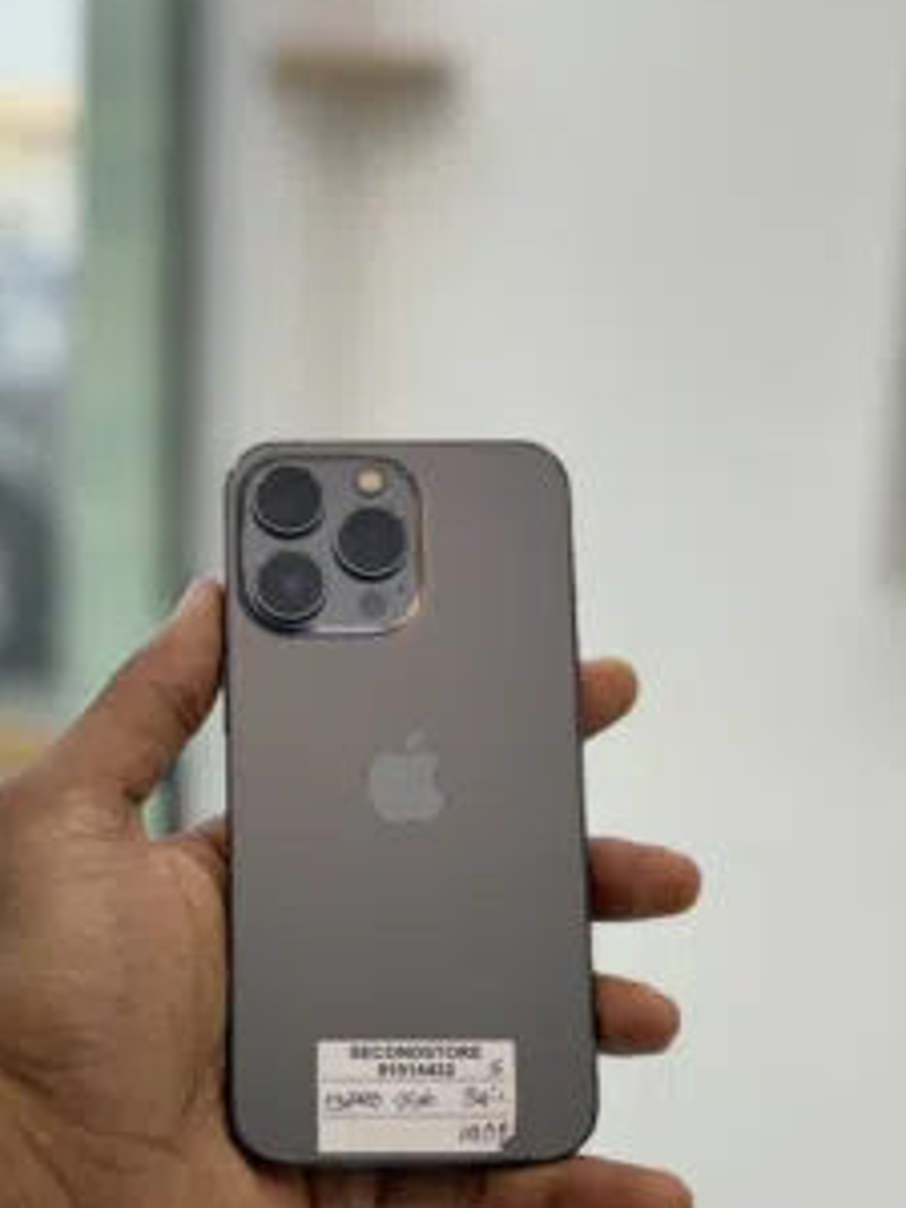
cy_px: 745
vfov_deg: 30.2
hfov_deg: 22.9
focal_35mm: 64
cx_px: 334
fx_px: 2233
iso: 64
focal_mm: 6.76
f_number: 1.78
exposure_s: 1/633
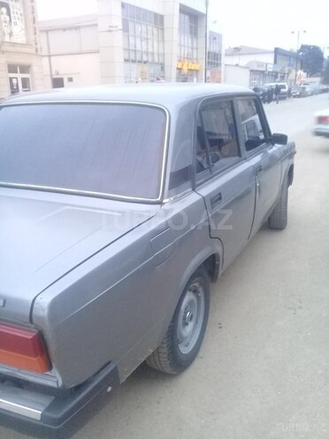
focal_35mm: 31
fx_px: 393
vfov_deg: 58.4
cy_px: 220
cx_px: 164
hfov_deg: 45.4
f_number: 2.2
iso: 250
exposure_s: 1/17
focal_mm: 3.3
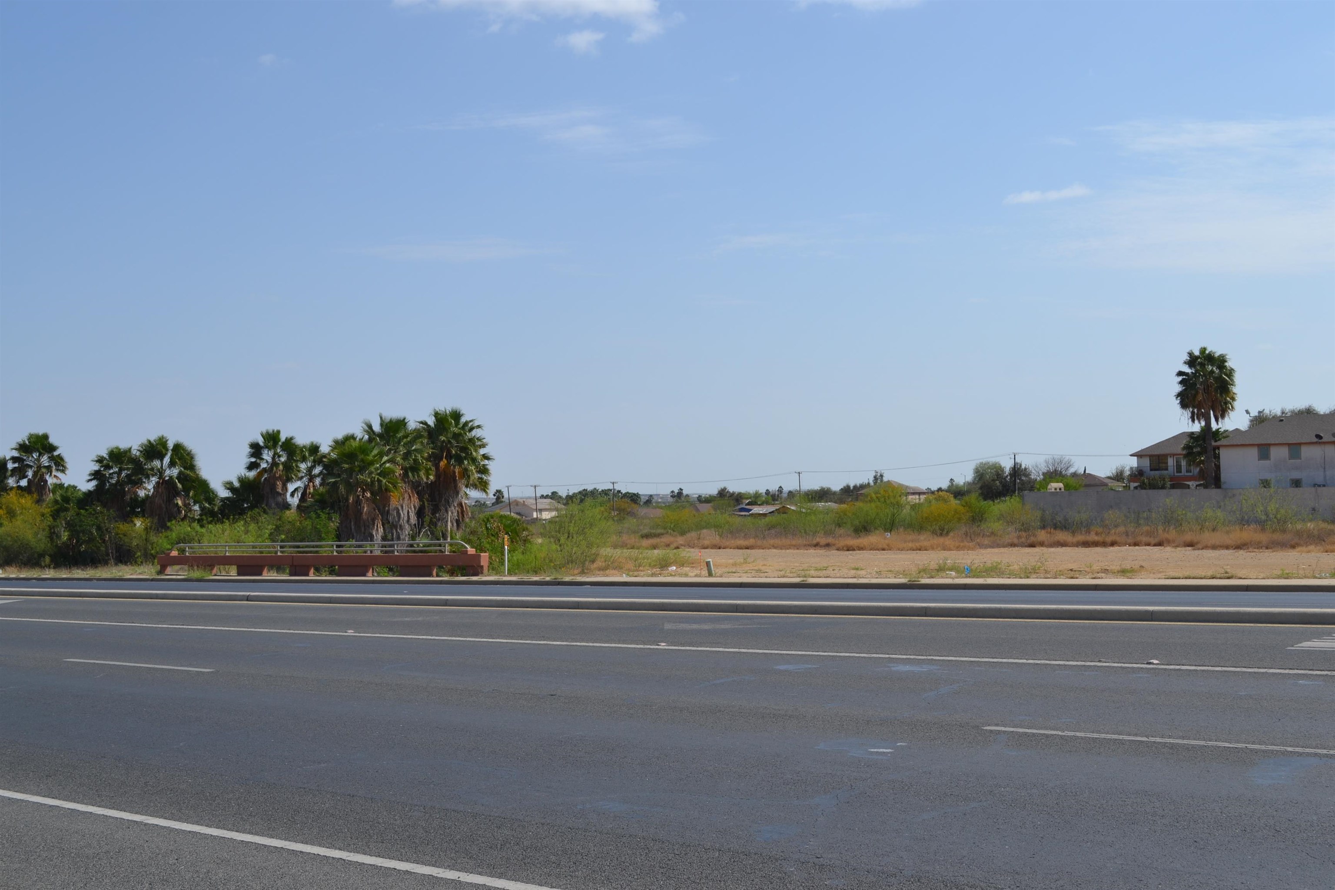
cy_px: 445
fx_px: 1557
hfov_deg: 46.4
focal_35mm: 42
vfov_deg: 31.9
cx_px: 668
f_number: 8
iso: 100
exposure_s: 1/250
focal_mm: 28
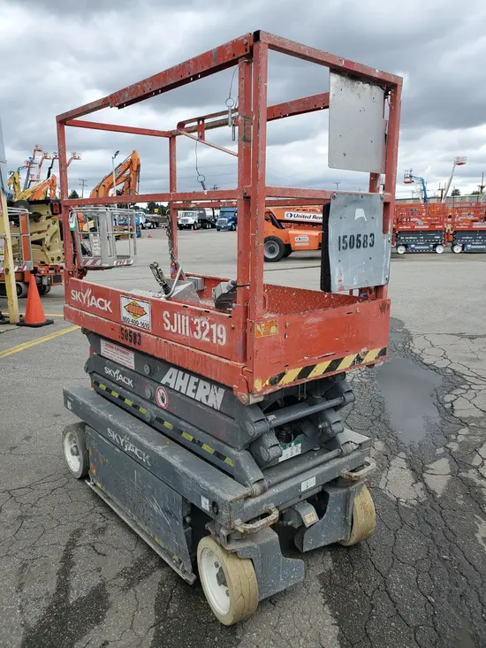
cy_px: 324
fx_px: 487
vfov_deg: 67.3
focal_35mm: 26
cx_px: 243
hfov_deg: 53.1
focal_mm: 4.3
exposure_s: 1/529
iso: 50
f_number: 2.4
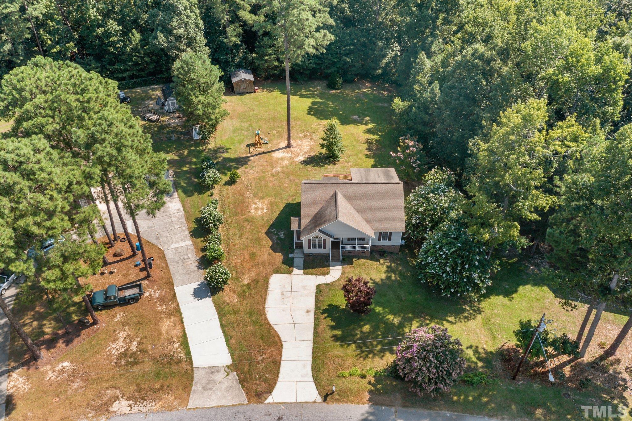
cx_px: 316
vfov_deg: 46.4
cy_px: 210
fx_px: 491
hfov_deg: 65.5
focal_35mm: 28
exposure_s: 1/200
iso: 100
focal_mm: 10.26
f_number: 5
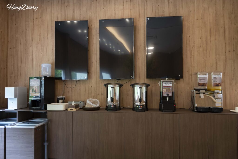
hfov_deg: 58.7
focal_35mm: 32
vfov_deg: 41.1
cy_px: 80
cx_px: 119
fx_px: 212
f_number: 4.5
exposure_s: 1/160
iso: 3200
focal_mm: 32
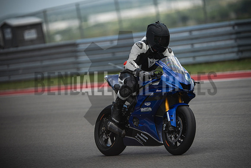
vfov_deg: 4.6
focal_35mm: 300
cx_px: 126
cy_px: 84
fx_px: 2092
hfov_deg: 6.9
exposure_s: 1/4000
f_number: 2
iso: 320
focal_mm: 200
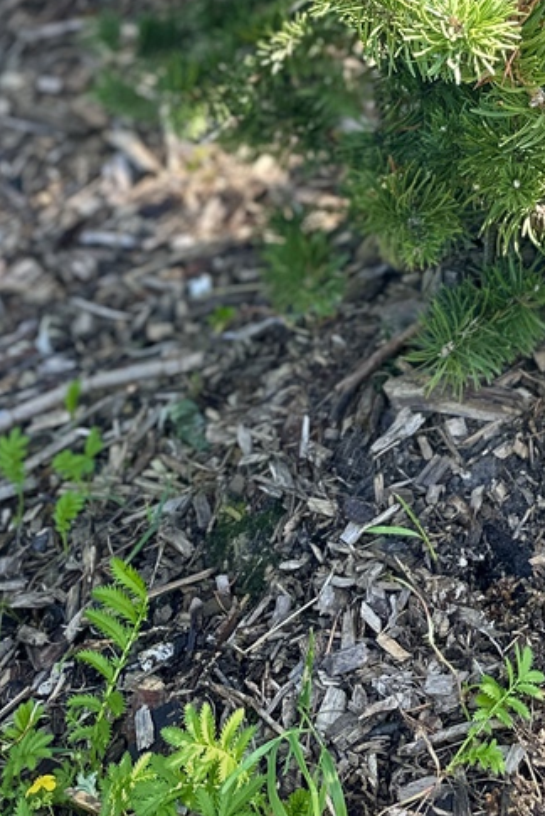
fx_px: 1633
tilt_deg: -7.7
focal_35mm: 72
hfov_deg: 18.4
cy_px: -348
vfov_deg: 23.4
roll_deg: +0.9
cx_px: 570
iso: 80
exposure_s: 1/321
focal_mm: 6.86
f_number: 1.78
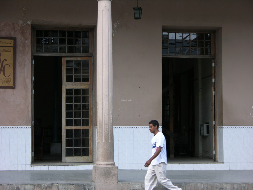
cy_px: 95
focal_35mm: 93
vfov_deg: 15.9
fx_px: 680
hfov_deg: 21.1
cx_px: 126
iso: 50
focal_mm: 23.7
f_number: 3.6
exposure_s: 1/135
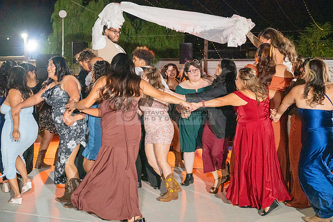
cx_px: 166
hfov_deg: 38.2
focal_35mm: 52
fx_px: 481
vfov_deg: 26.0
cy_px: 111
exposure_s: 1/320
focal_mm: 52
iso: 4000
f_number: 4
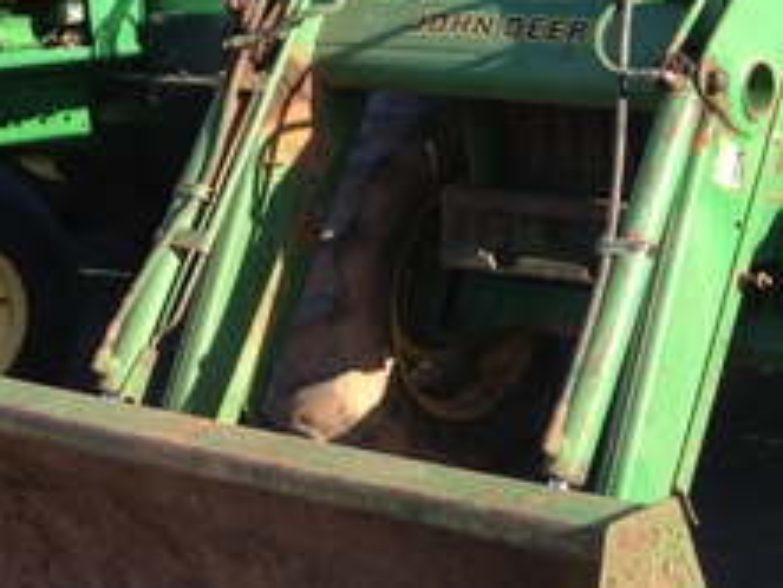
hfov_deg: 21.7
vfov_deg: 17.2
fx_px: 1946
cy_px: 227
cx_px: 843
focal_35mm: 86
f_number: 2.4
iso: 50
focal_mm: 4.28
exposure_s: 1/642
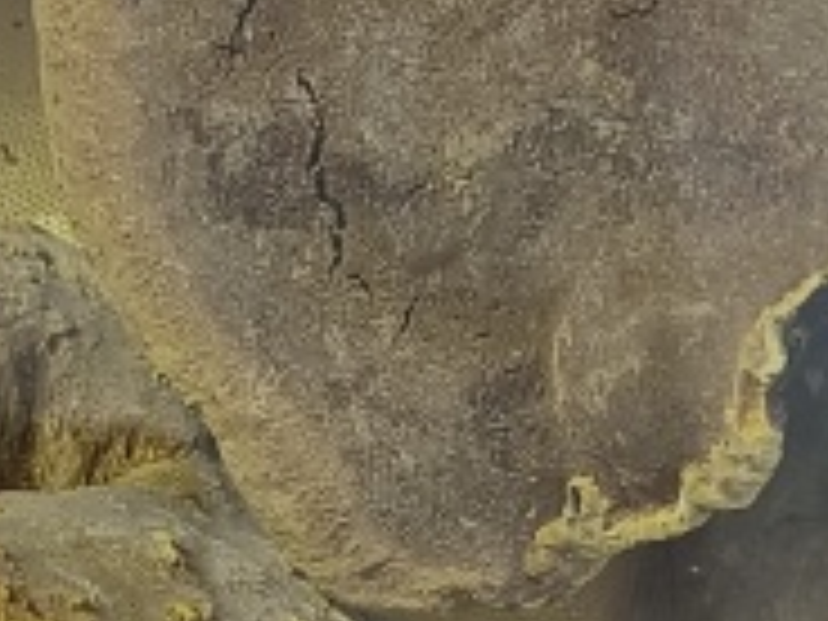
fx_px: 3181
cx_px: 508
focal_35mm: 133
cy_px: 655
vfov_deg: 11.0
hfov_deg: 14.8
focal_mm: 5.59
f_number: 1.88
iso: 3271
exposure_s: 1/16.7
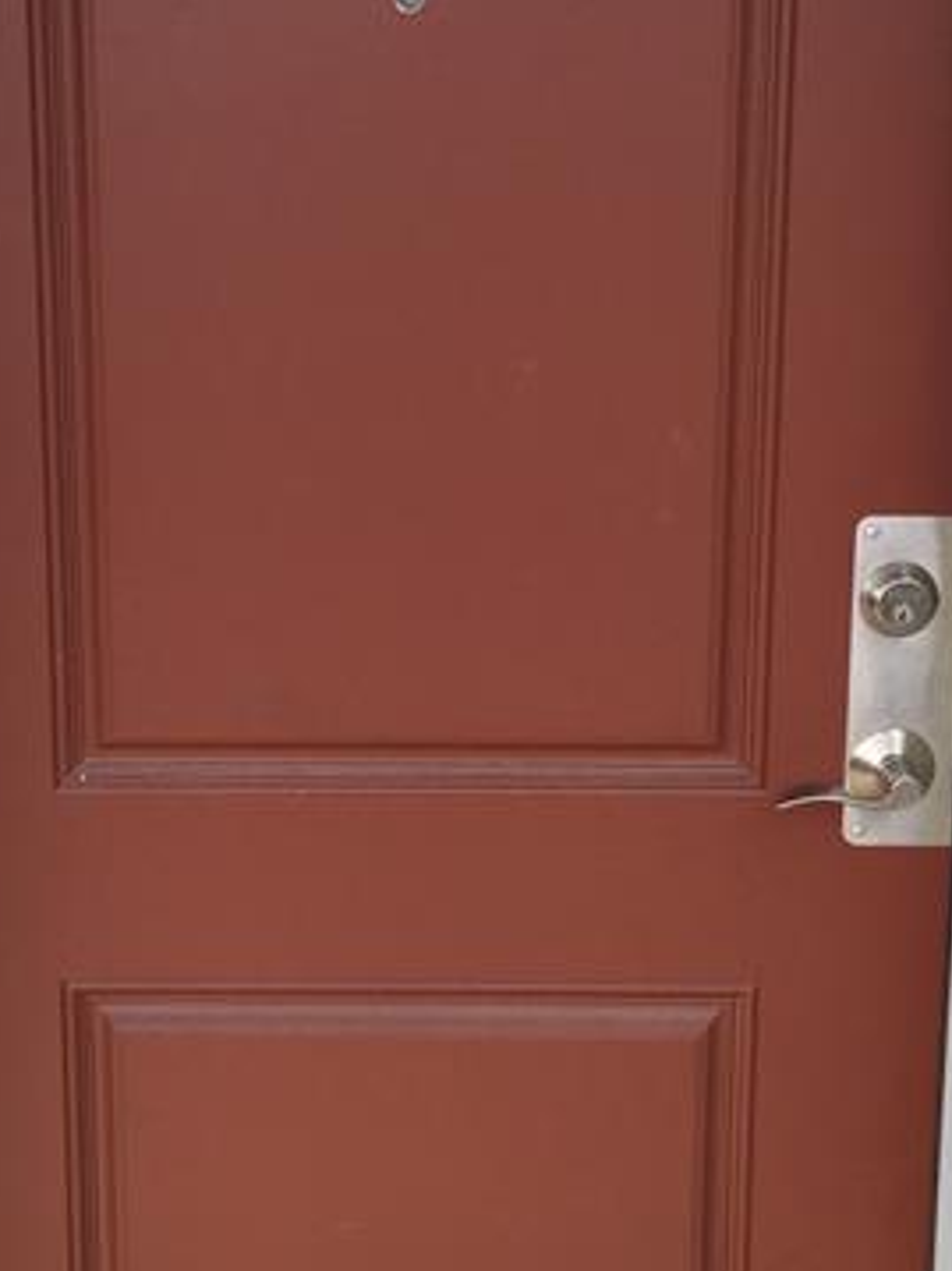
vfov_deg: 31.2
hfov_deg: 23.6
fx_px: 2275
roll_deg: -0.4
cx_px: 396
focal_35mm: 62
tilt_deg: -12.0
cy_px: 591
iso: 32
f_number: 2.2
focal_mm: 4.15
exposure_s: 1/557
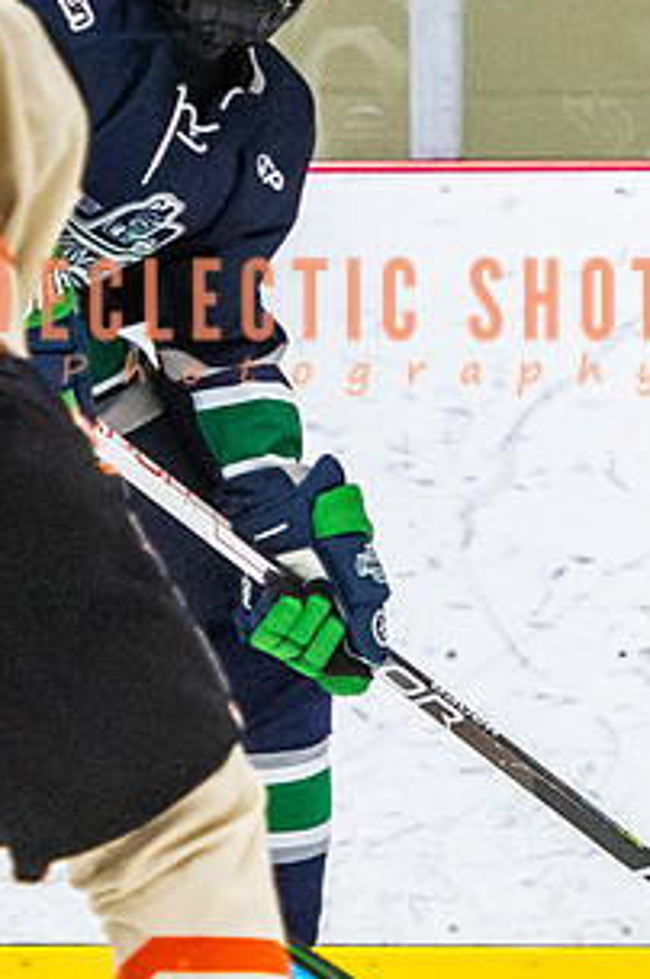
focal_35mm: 850
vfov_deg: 2.4
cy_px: 125
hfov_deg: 1.6
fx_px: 23072
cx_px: 296
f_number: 2.8
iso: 2000
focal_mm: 140
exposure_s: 1/640
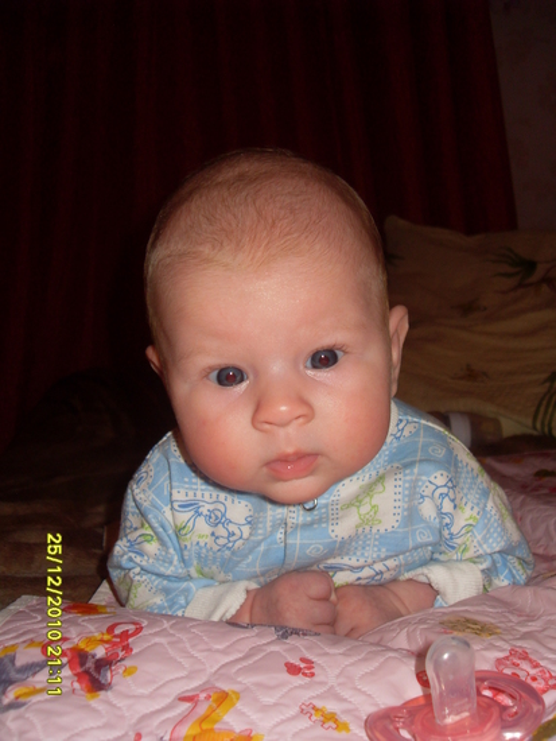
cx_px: 278
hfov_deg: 38.7
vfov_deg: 50.1
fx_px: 792
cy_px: 370
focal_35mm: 37
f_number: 2.8
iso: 100
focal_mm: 6.3
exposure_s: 1/45
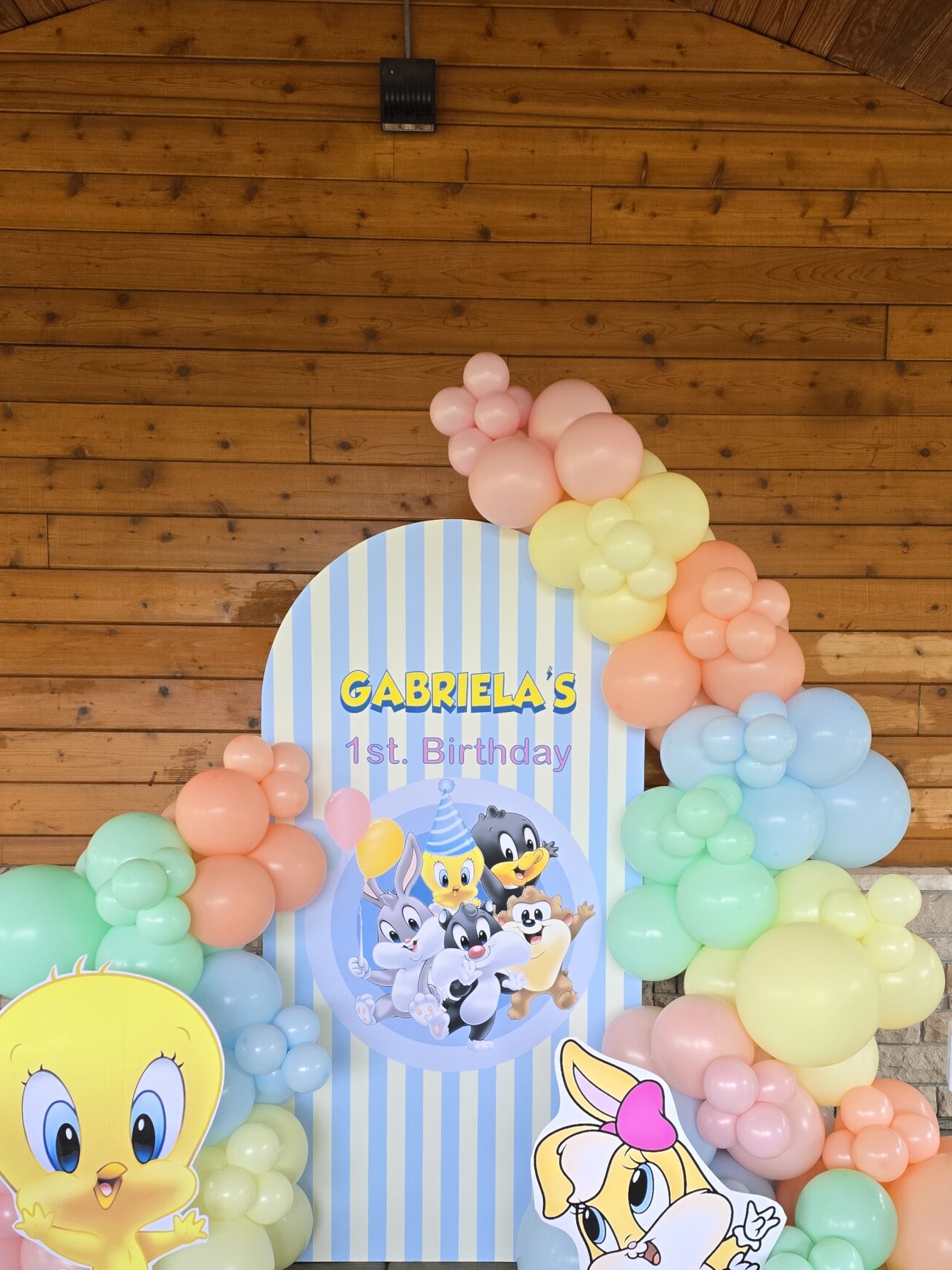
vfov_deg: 53.3
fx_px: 1247
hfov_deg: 41.8
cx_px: 520
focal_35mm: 34
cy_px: 797
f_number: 1.7
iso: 200
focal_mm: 6.3
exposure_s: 1/180
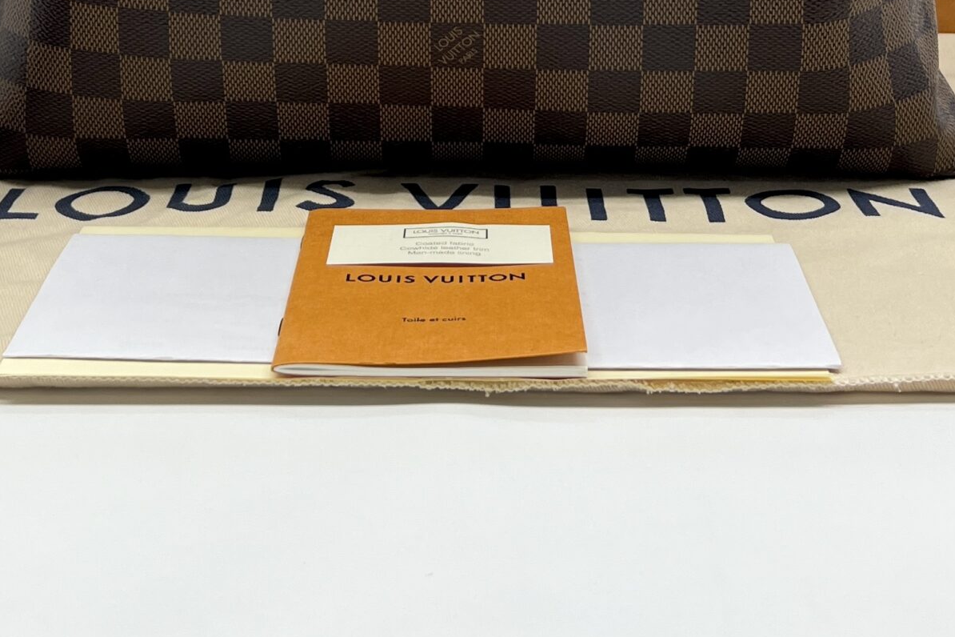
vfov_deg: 20.1
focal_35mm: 58
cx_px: 460
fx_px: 1538
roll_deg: -0.5
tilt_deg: -6.1
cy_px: -319
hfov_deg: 34.5
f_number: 1.5
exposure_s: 1/100
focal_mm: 5.7
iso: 32
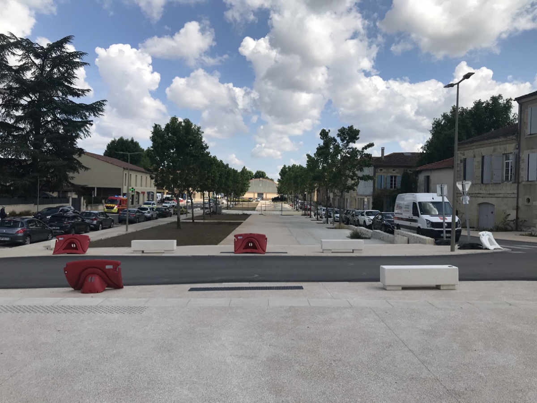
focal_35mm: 28
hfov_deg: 63.4
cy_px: 202
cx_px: 268
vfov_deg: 49.7
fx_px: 434
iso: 20
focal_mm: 4
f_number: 1.8
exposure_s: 1/3096
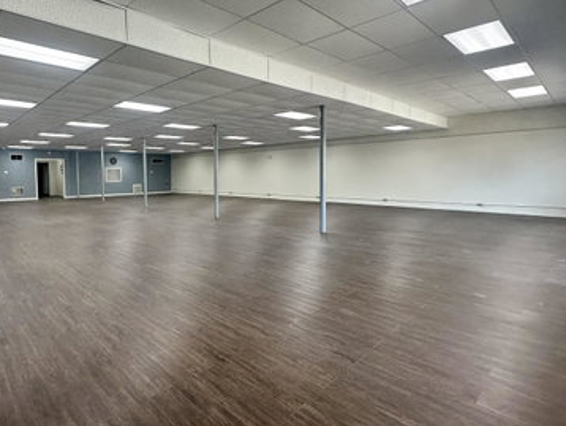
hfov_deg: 78.7
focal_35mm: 20
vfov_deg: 65.9
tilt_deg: -2.6
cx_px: 183
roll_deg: +0.0
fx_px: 327
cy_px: 190
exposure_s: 1/120
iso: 100
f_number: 2.2
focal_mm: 2.22
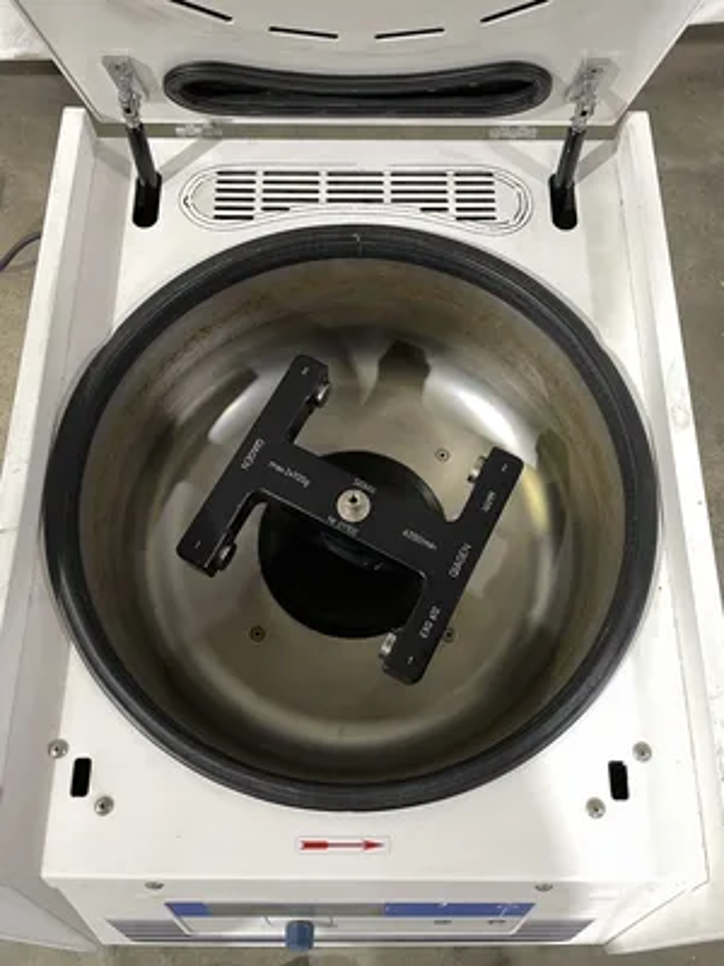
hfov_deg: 53.1
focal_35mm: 26
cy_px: 483
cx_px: 362
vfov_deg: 67.3
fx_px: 725
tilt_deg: -70.7
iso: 160
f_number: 1.6
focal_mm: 4.2
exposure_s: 1/60
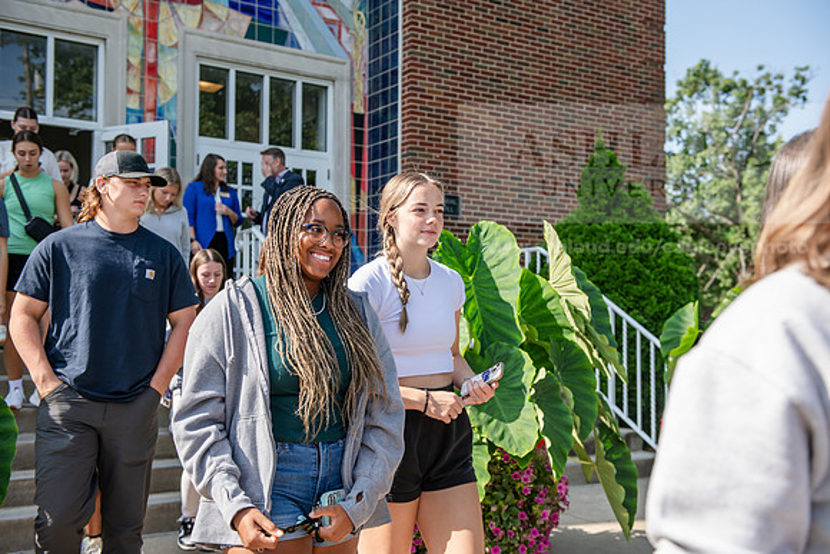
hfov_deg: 46.4
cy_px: 277
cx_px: 415
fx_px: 969
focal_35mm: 42
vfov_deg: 31.9
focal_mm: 42
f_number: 4
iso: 200
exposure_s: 1/640
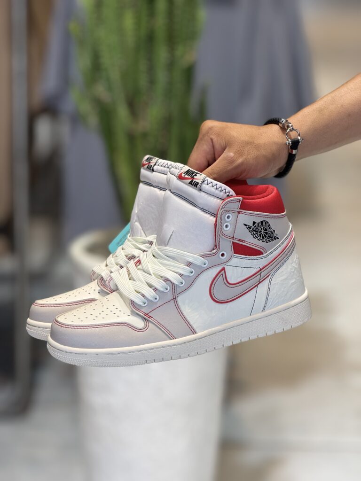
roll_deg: -1.4
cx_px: 180
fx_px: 1669
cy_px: 240
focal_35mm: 120
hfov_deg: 12.3
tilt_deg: -12.5
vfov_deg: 16.4
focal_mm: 15.66
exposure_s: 1/100
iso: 80
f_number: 2.8
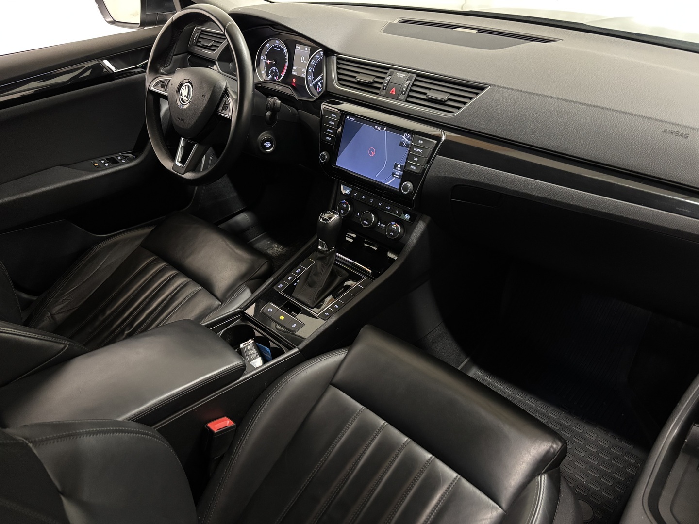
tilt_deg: -36.0
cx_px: 350
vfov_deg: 53.1
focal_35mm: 26
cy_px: 262
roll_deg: +3.8
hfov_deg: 67.3
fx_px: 525
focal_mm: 5.96
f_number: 1.6
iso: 1000
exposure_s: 1/28
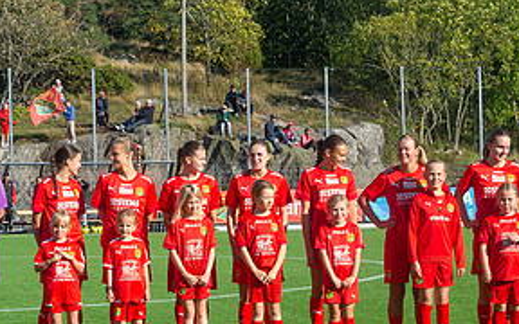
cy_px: 275
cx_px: 302
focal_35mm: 152
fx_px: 2150
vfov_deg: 8.6
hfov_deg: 13.8
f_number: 4
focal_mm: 52
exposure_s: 1/1600
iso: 220
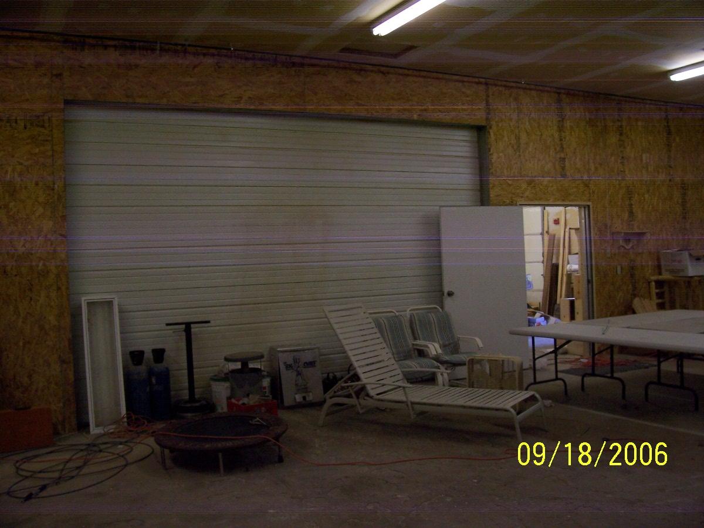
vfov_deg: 41.8
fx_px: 691
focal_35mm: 34
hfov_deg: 54.0
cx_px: 352
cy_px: 264
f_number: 2.7
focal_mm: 5.6
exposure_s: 1/60
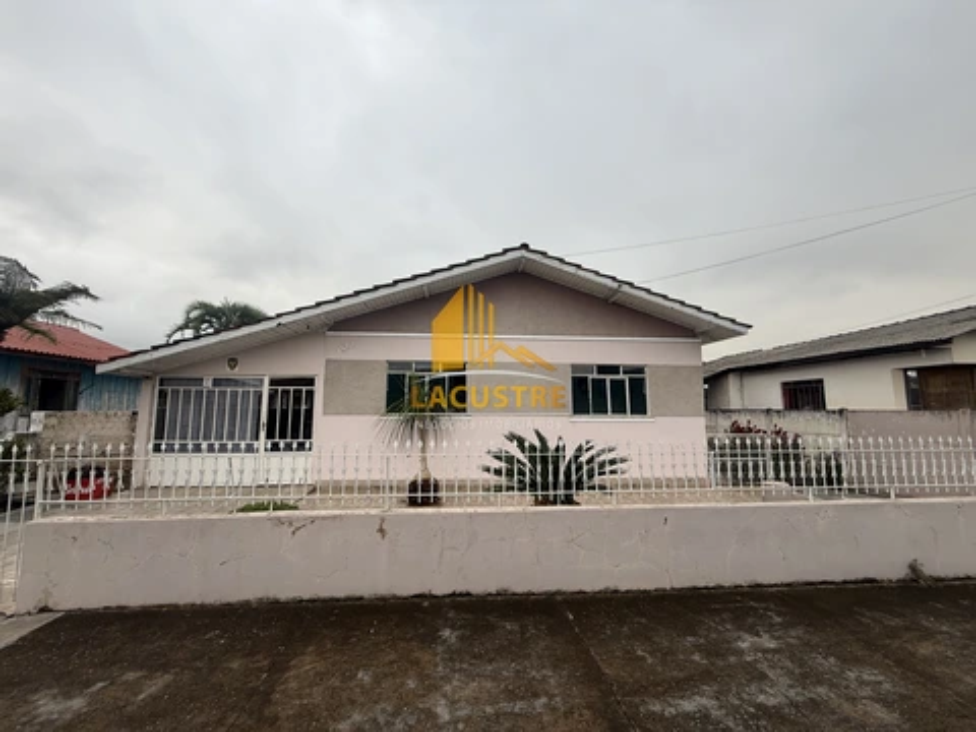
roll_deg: -0.4
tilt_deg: +6.2
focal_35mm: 14
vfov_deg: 85.7
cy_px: 366
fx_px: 395
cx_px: 488
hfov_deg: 102.1
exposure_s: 1/245
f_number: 2.2
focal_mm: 2.22
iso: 50
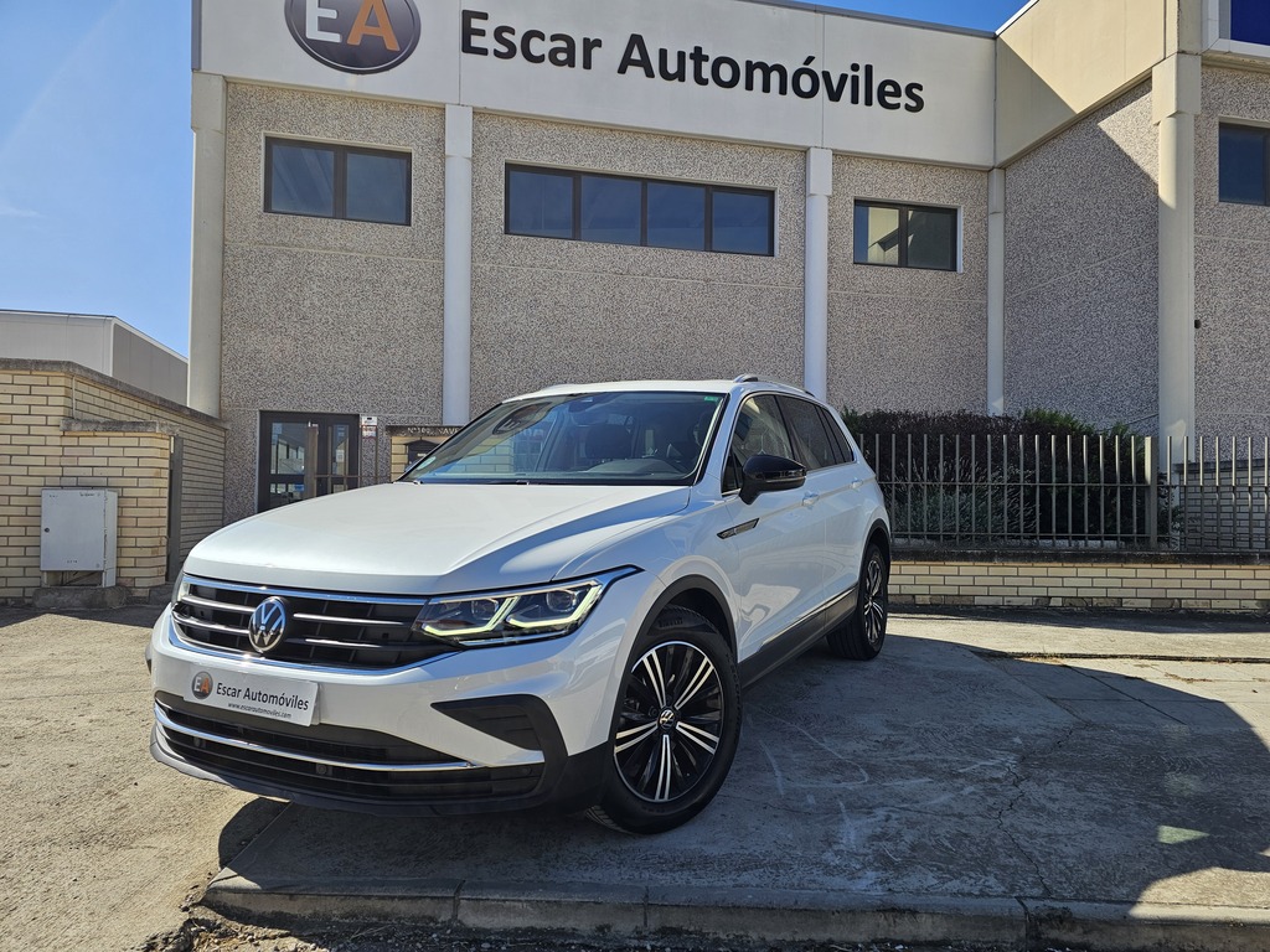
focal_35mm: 23
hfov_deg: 73.9
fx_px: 844
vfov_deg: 58.9
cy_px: 476
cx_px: 635
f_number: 1.7
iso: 32
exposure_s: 1/2000
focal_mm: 6.3
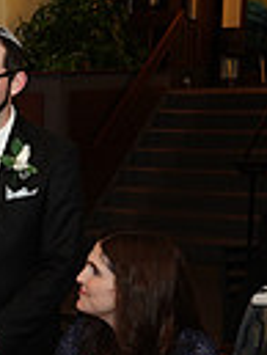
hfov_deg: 13.5
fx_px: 1068
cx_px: -121
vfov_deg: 18.4
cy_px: 351
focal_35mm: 104
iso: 800
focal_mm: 24
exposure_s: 1/100
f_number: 4.5
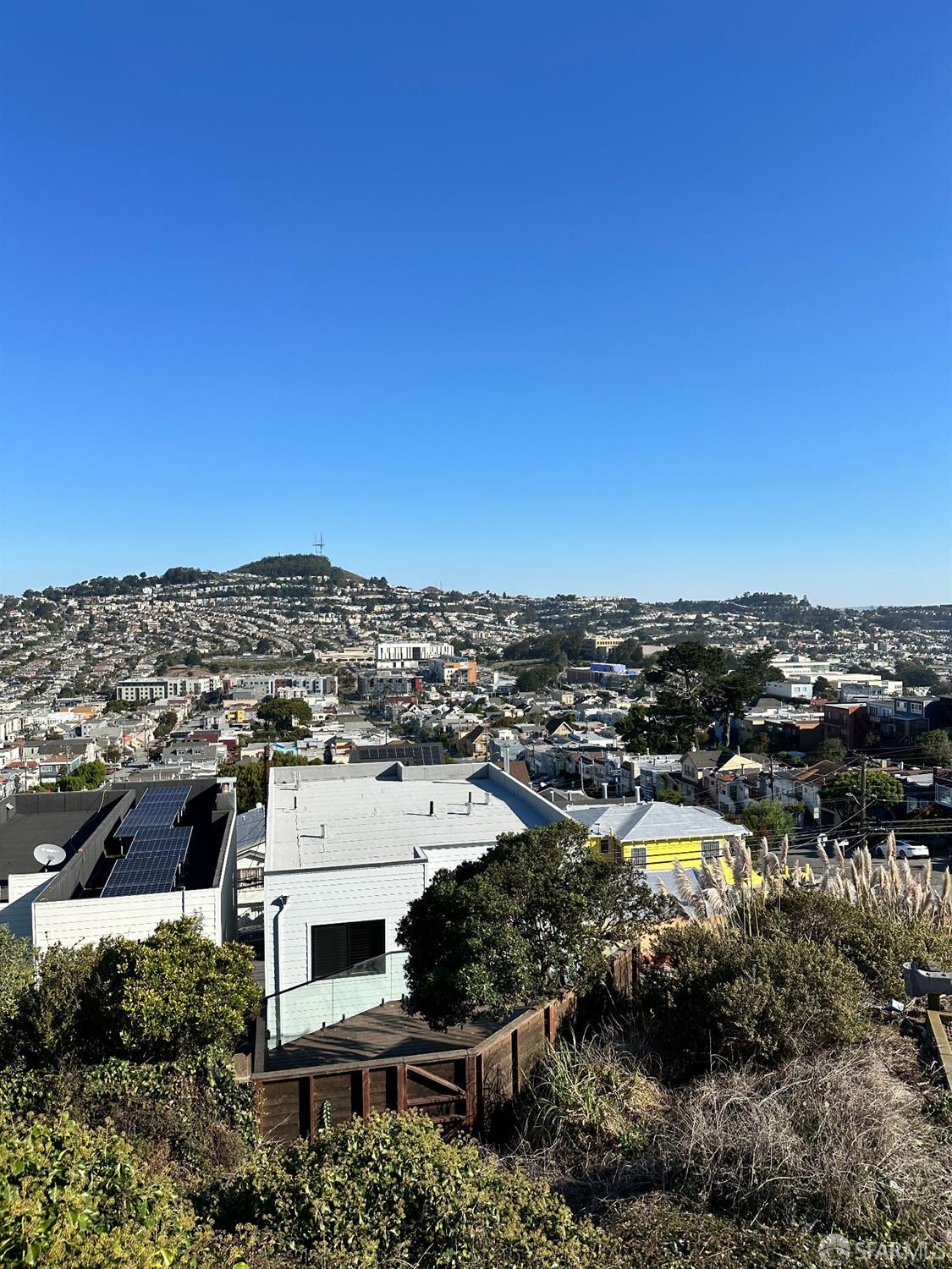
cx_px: 476
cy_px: 634
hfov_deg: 56.8
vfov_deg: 71.6
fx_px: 880
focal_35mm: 24
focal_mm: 6.86
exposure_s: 1/5525
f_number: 1.78
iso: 80
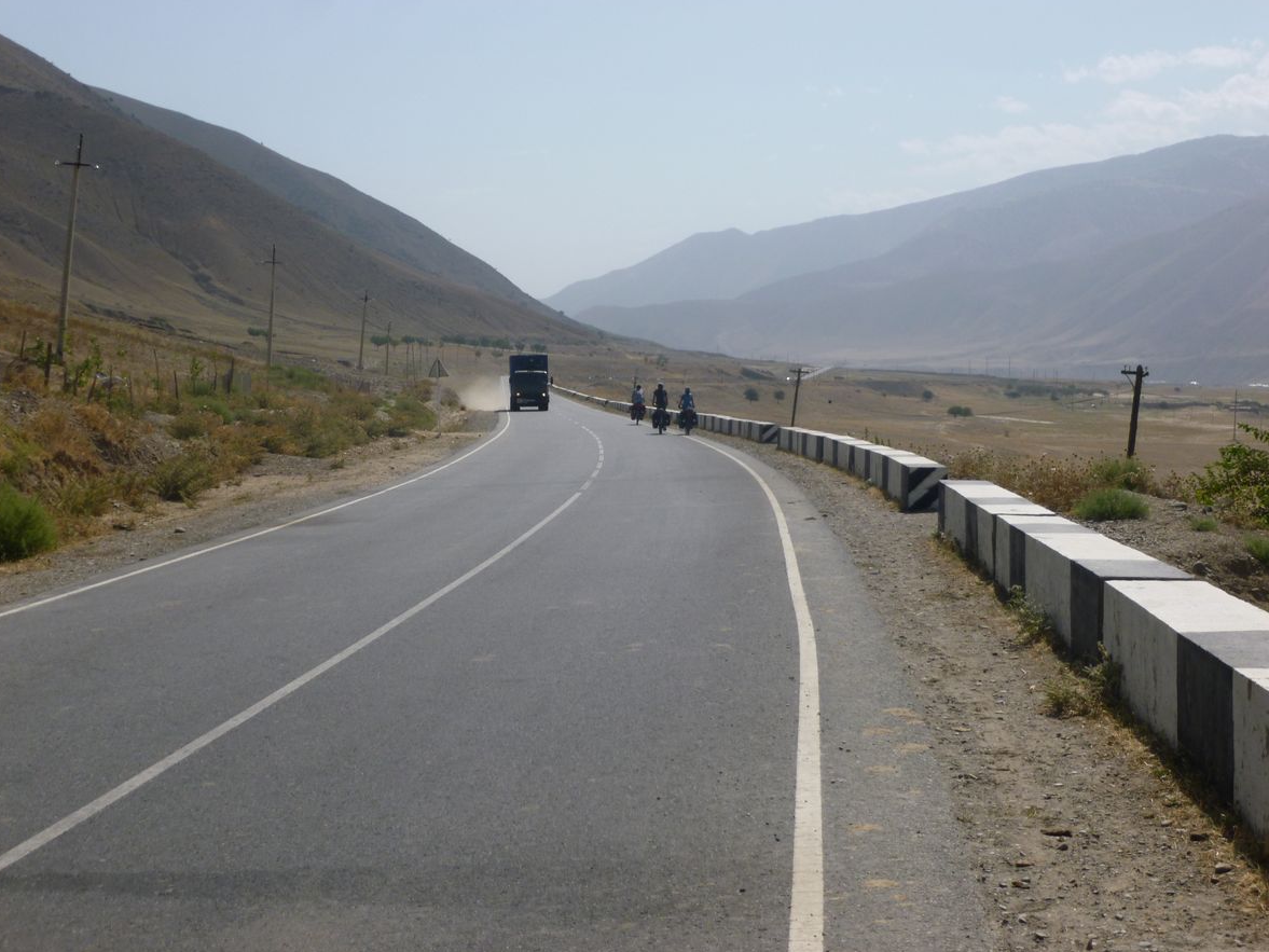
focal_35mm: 53
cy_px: 474
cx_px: 639
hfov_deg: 36.2
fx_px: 1943
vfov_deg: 27.5
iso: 100
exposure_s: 1/160
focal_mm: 9.2
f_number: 11
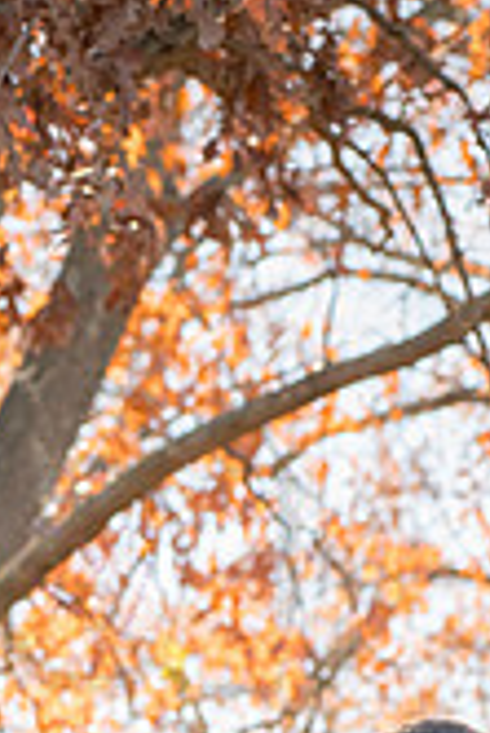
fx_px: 4421
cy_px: 971
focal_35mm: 217
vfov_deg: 9.3
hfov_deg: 6.3
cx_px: 106
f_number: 7.1
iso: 400
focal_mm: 80
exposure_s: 1/320
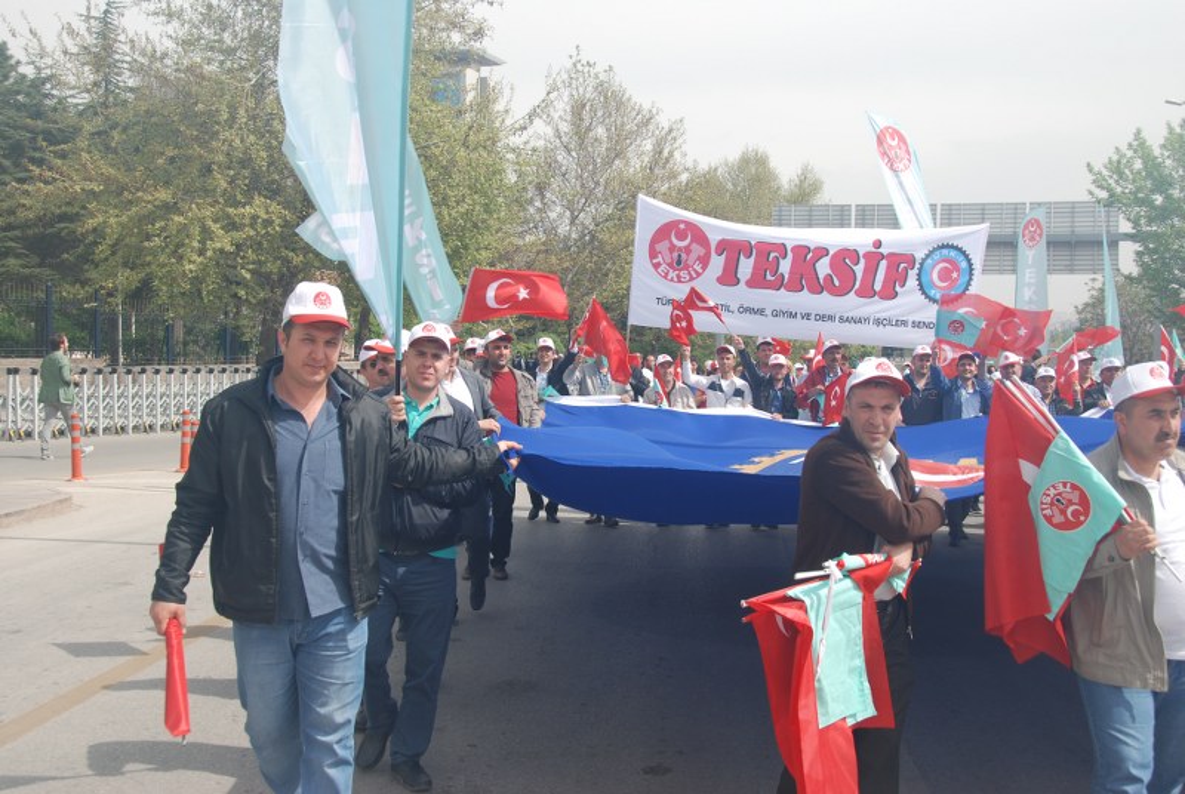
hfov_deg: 46.3
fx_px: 1385
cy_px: 397
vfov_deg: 32.0
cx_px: 592
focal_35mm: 42
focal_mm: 28
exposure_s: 1/200
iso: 100
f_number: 7.1
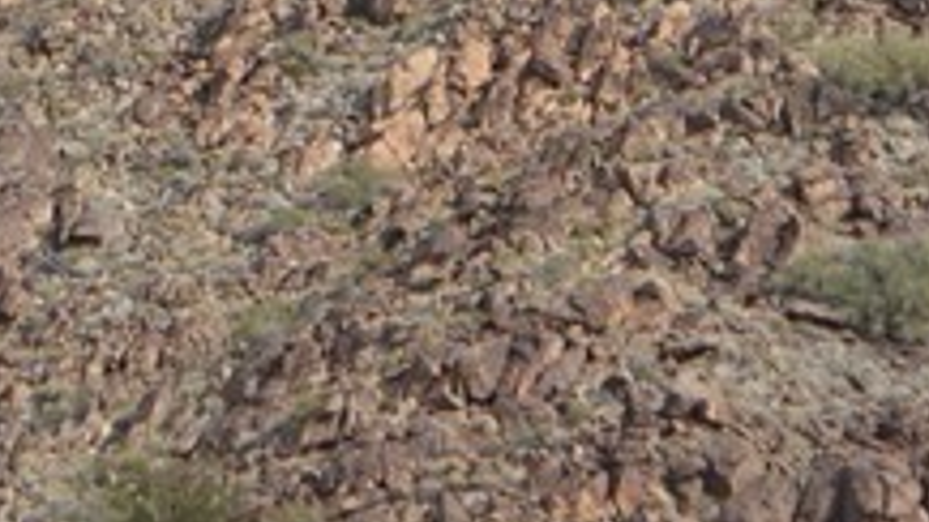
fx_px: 10631
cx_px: 287
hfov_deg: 5.0
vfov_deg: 2.8
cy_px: -171
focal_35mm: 432
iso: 100
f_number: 8
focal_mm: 55
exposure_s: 1/250
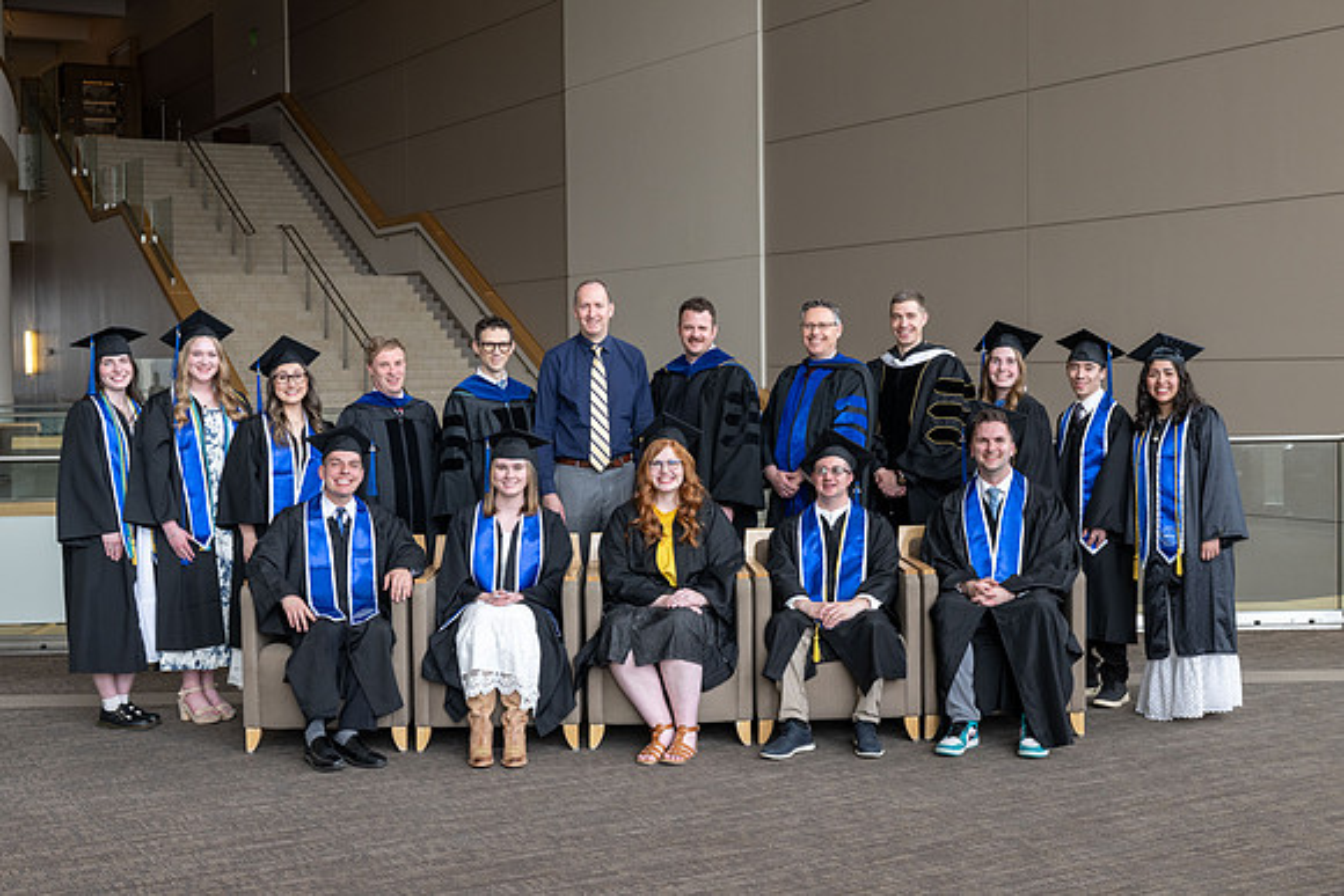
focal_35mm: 49
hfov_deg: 40.6
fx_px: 1816
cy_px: 448
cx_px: 677
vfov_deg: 27.7
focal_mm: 48
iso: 640
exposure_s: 1/125
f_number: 6.3
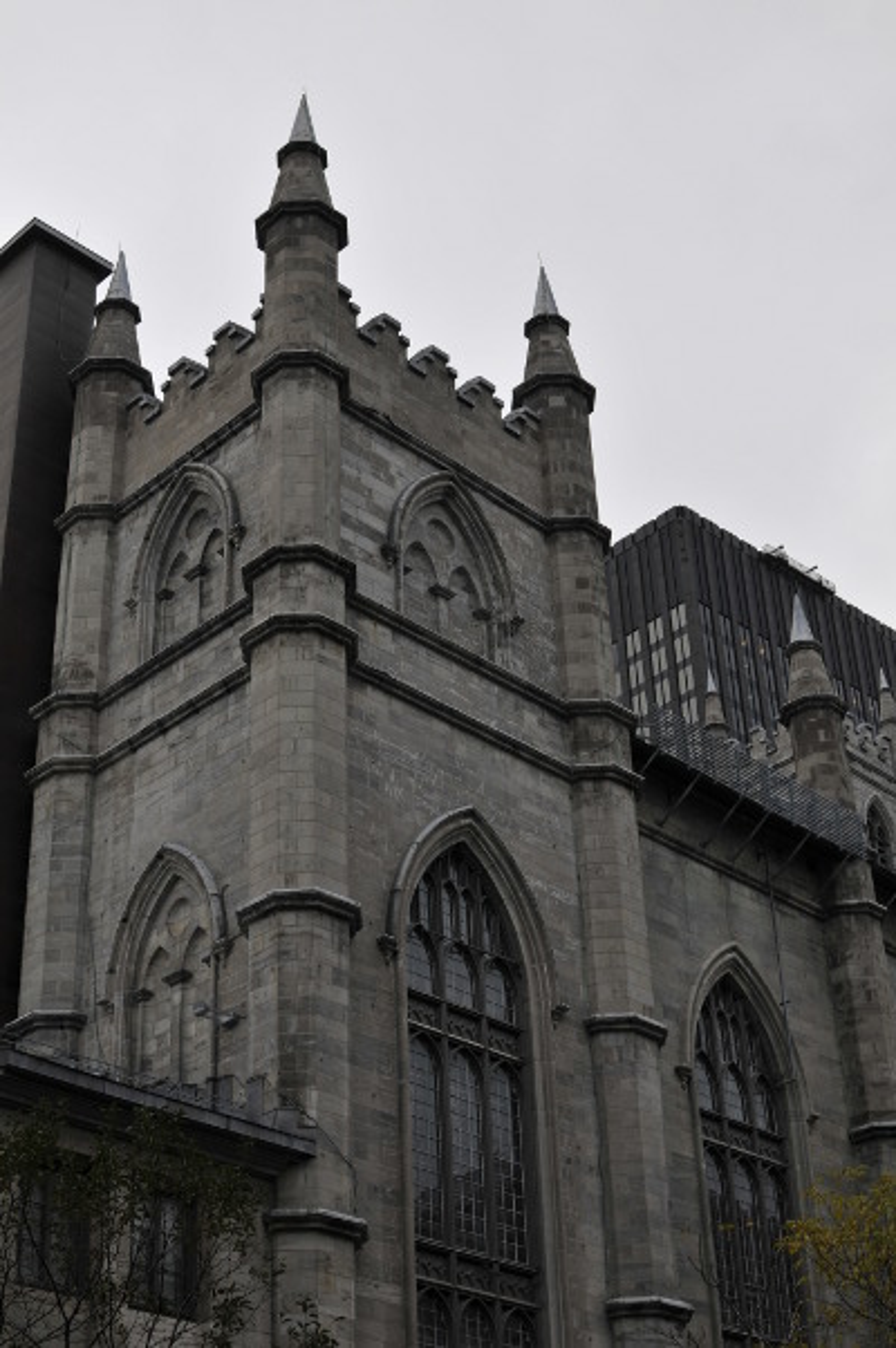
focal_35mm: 52
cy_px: 674
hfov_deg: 25.7
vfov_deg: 37.9
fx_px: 1964
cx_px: 448
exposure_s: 1/250
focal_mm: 35
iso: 200
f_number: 7.1
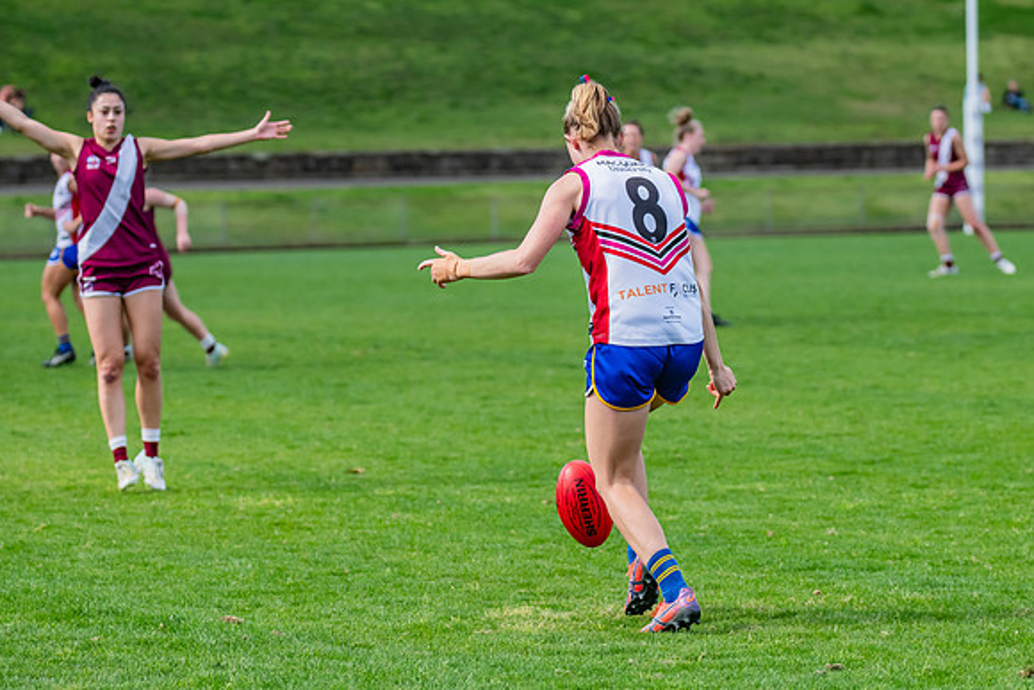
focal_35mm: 204
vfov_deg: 6.8
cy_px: 351
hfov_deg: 10.1
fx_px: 5849
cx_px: 612
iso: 800
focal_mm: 170
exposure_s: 1/1600
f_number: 5.6
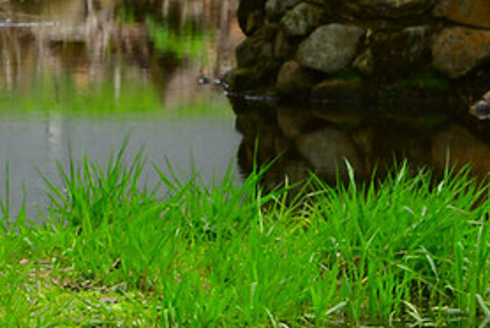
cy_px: 337
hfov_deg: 1.9
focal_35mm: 1096
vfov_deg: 1.3
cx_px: -60
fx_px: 14933
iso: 250
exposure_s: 1/100
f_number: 14
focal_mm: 185
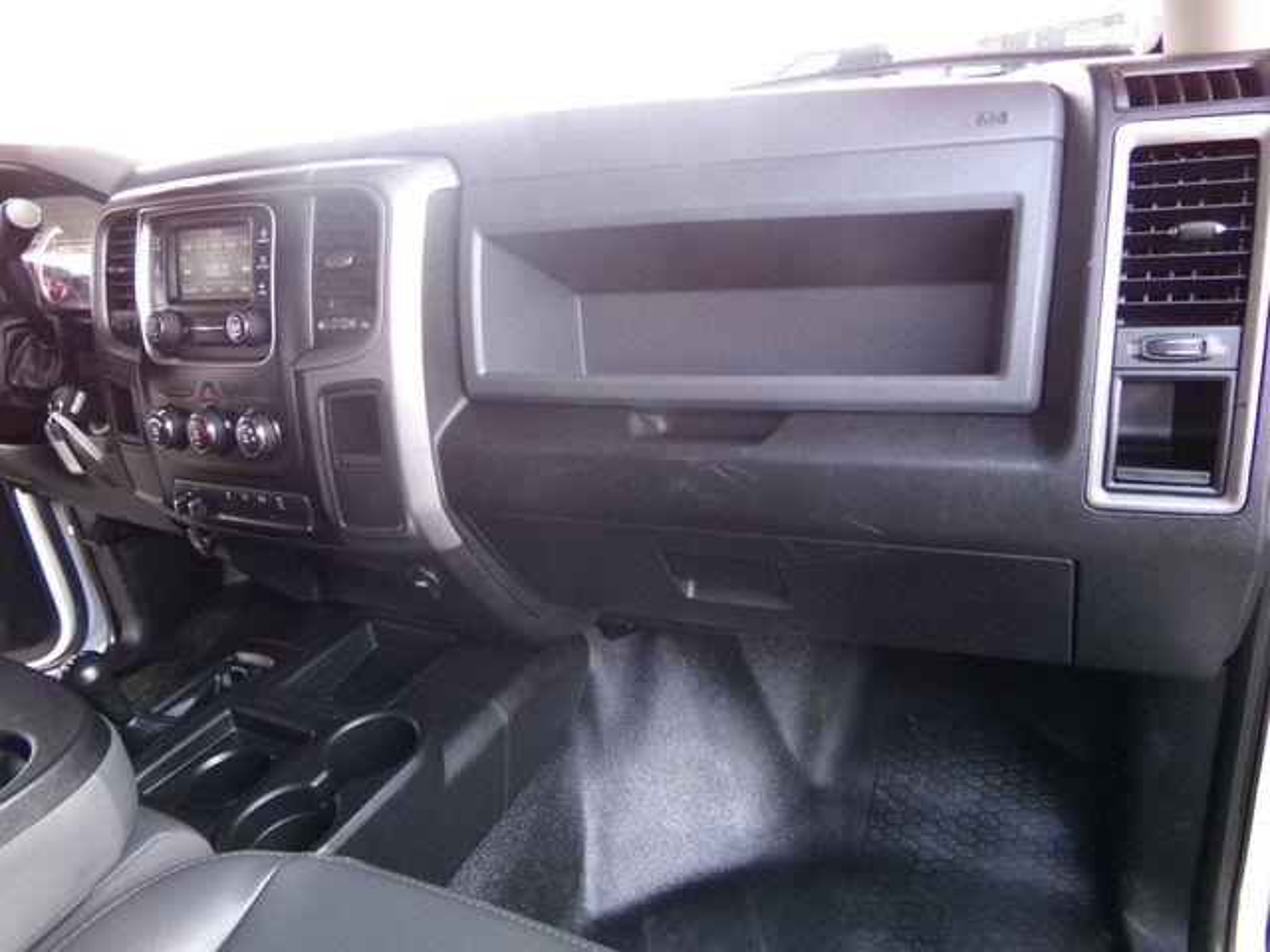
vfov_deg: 56.8
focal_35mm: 24
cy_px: 476
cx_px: 635
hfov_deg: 71.6
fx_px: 881
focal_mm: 4.3
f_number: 3.7
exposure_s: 1/60
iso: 533
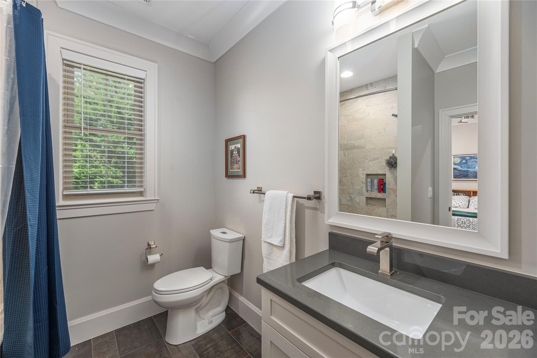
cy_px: 179
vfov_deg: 81.3
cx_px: 268
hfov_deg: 104.2
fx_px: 209
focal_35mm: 14
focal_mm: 14
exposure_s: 1/100
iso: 320
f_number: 8
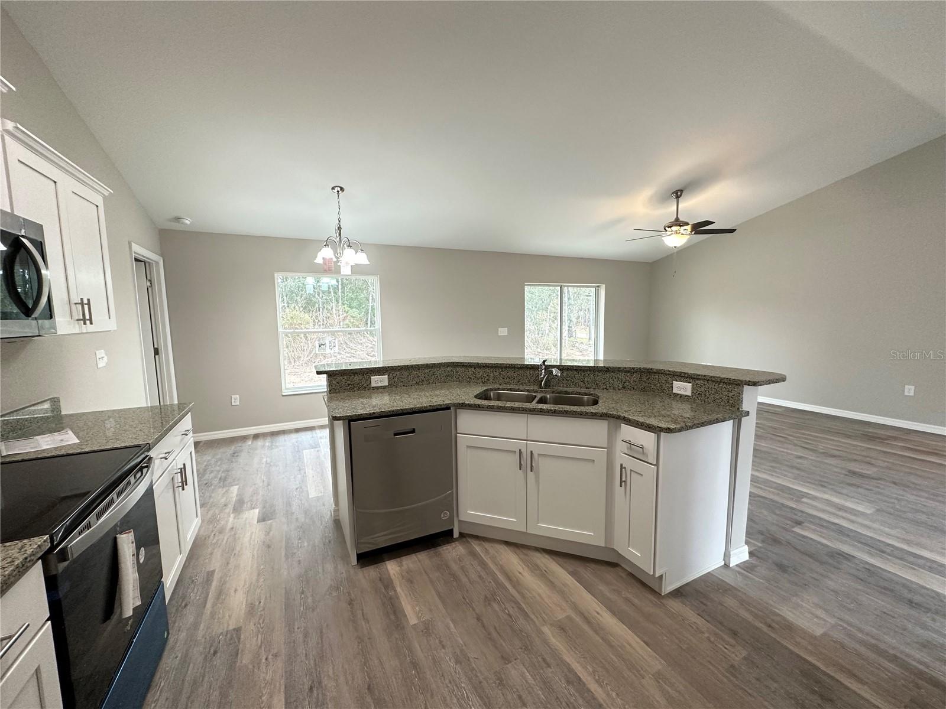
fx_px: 383
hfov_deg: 102.1
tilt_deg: -5.8
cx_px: 473
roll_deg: +0.8
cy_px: 354
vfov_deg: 85.7
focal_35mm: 14
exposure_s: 1/120
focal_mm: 2.22
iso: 250
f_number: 2.2
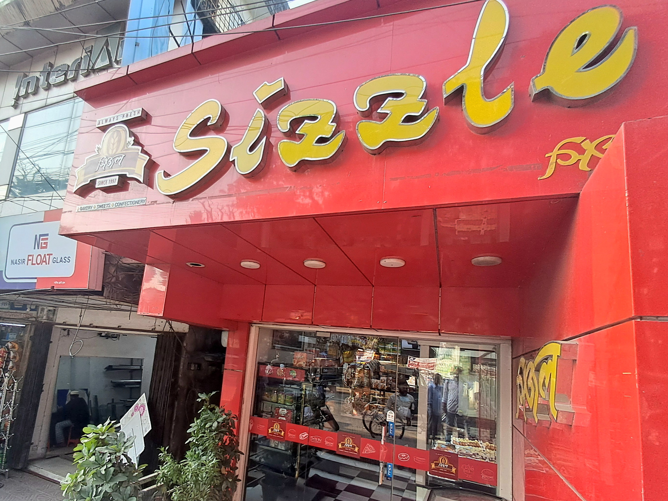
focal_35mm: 16
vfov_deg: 78.1
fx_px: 309
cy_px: 250
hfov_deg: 94.5
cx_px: 334
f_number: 2.2
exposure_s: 1/189
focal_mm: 1.64
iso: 40
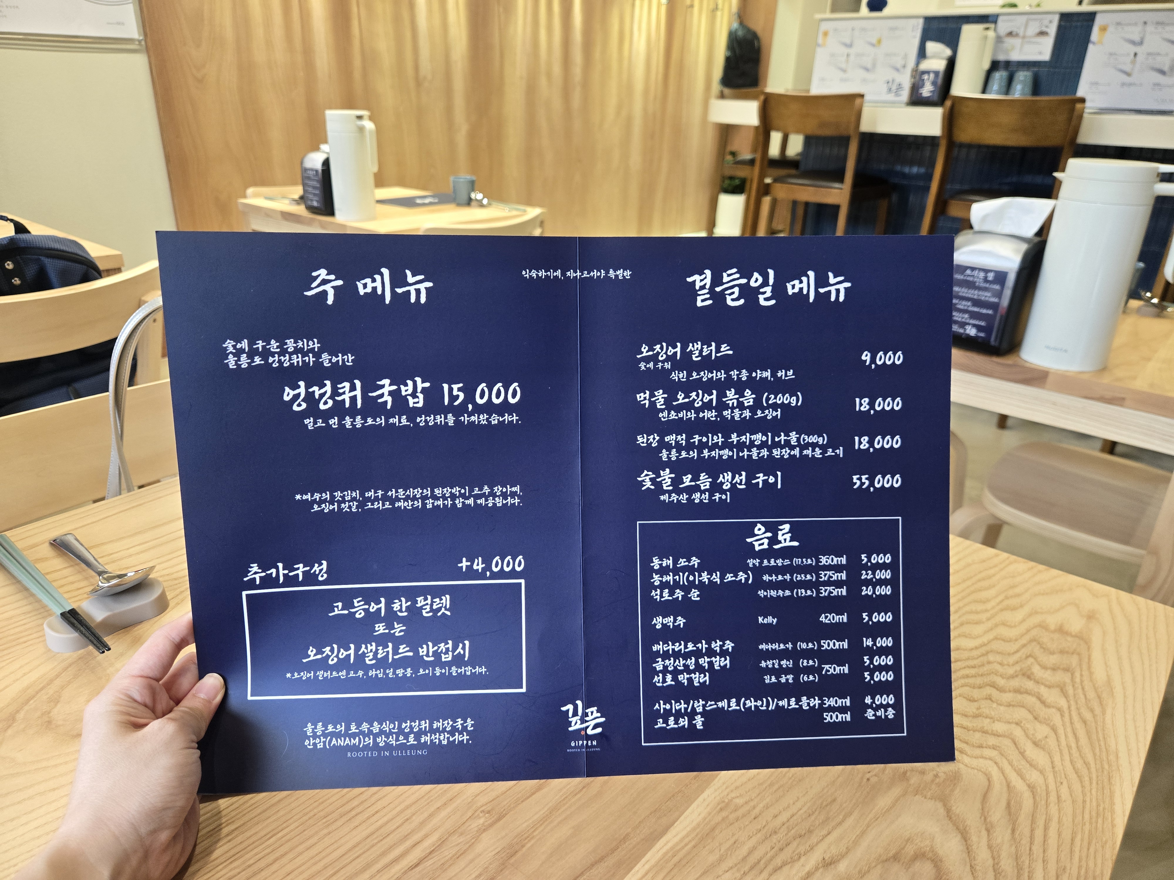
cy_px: 440
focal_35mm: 23
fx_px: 780
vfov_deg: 58.9
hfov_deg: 73.9
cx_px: 587
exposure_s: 1/120
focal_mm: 5.4
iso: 250
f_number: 1.8
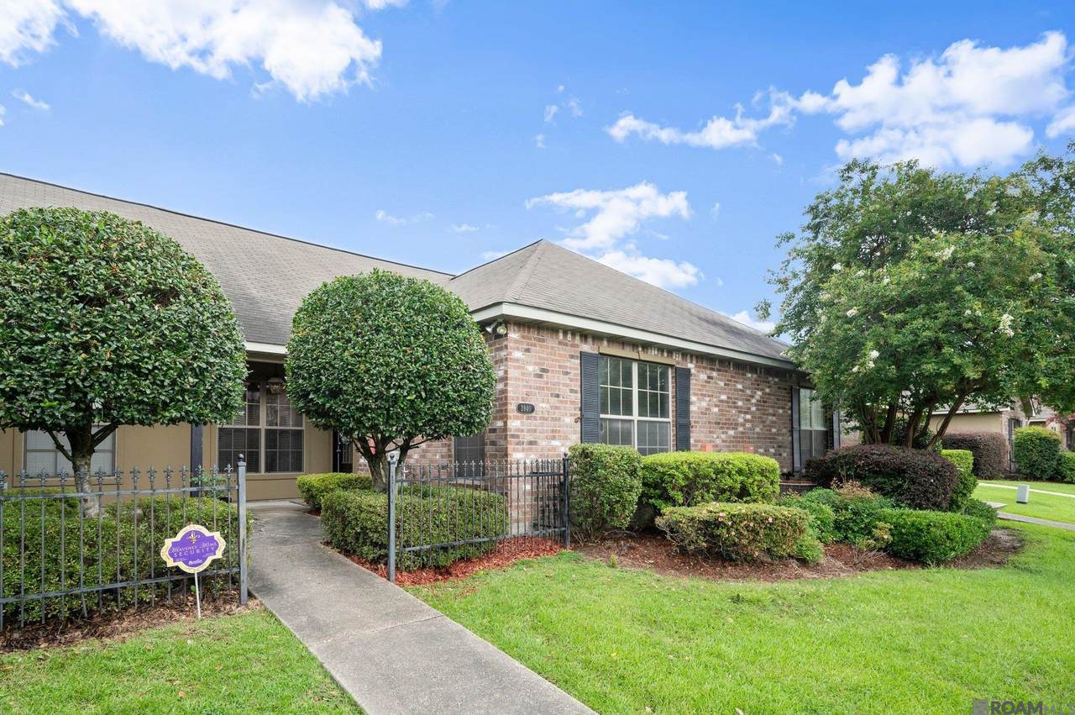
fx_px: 552
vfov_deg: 65.8
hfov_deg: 88.5
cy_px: 358
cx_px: 538
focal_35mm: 18
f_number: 10
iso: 500
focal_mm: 18.5
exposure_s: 1/160
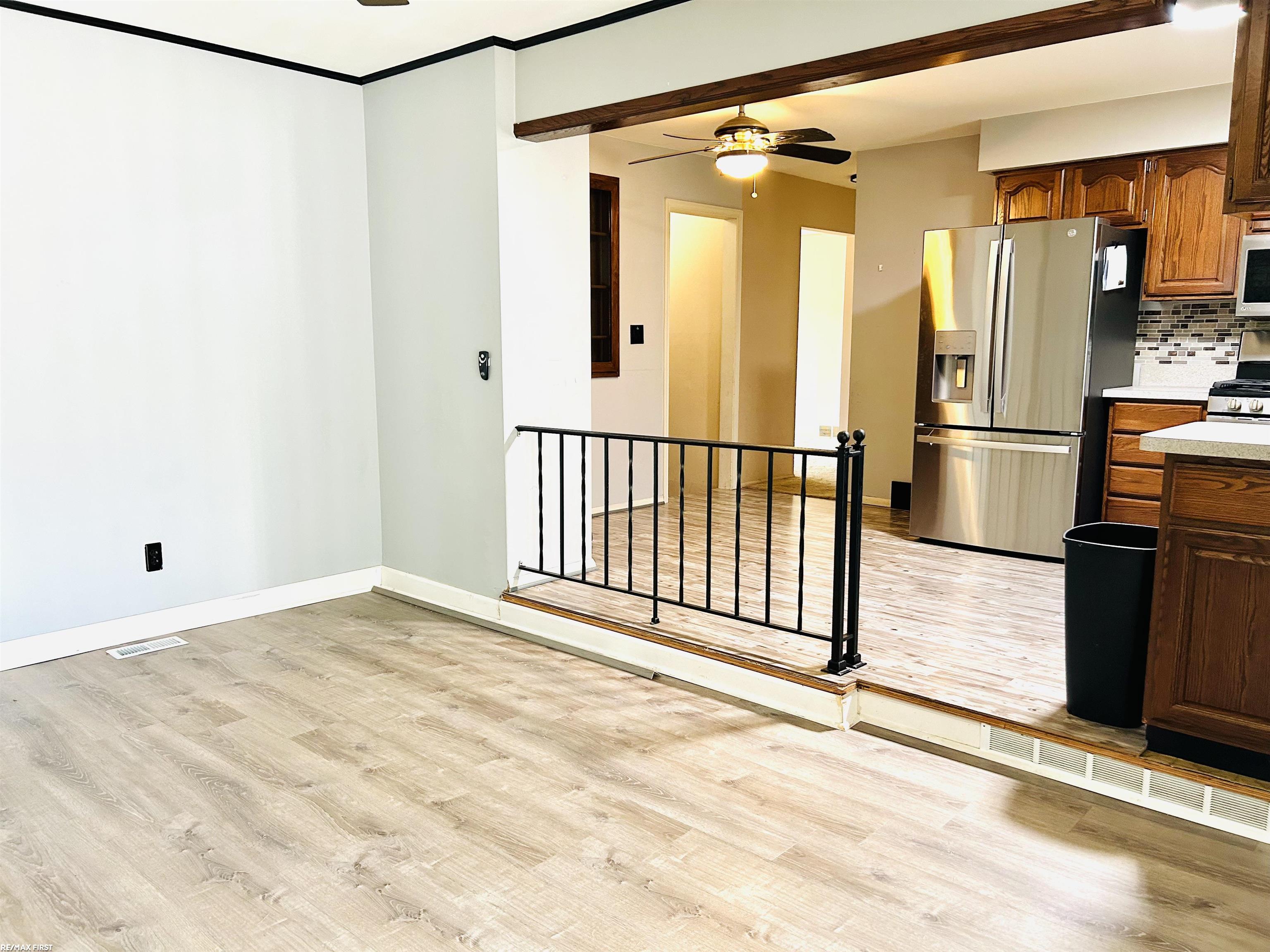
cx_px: 635
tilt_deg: -8.3
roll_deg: -0.2
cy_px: 476
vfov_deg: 53.1
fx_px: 954
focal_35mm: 26
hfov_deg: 67.3
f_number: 1.5
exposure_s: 1/60
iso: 200
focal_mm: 5.7
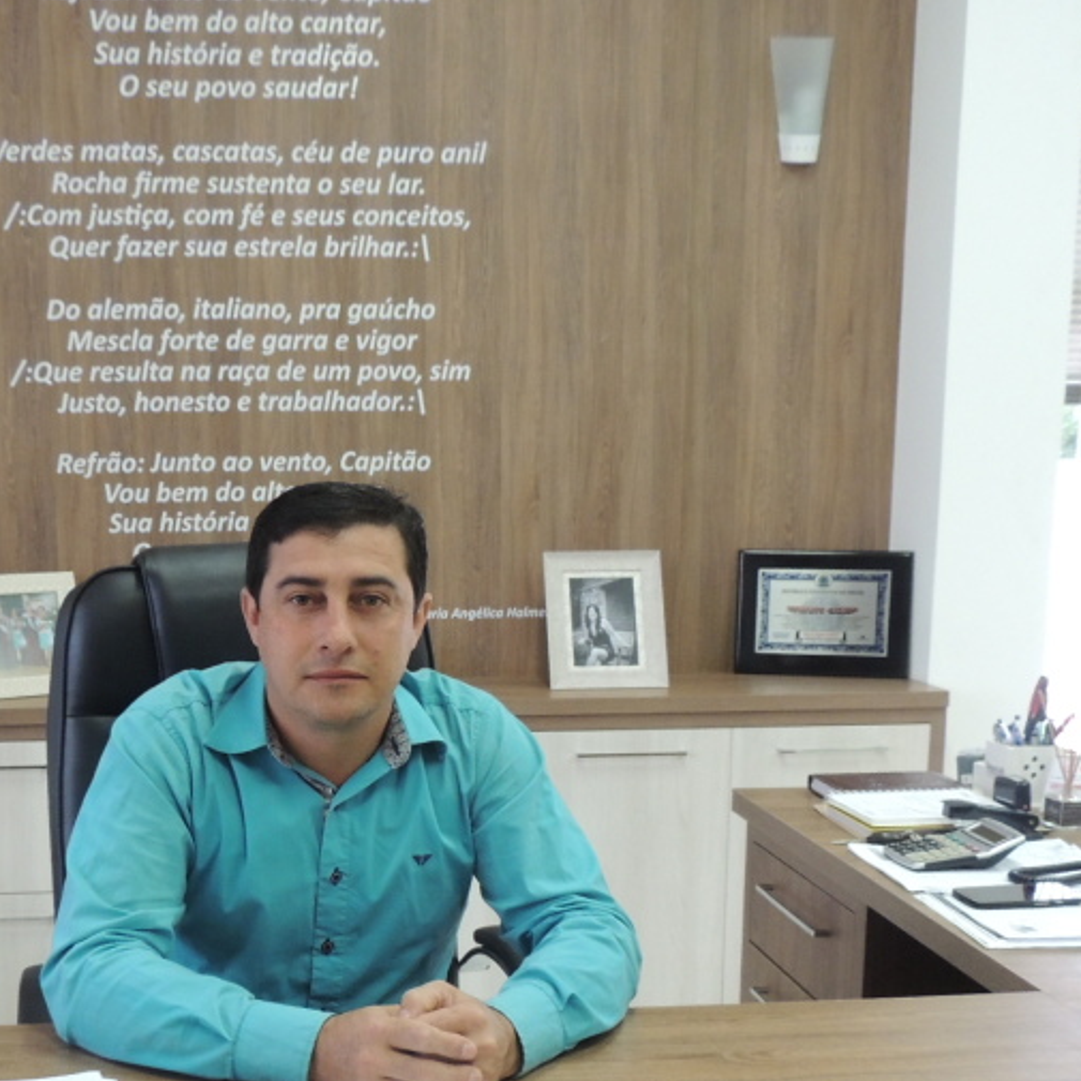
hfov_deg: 38.6
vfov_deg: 38.5
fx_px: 1519
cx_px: 340
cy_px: 753
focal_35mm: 43
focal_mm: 4.3
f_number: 3
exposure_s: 1/30
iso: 360
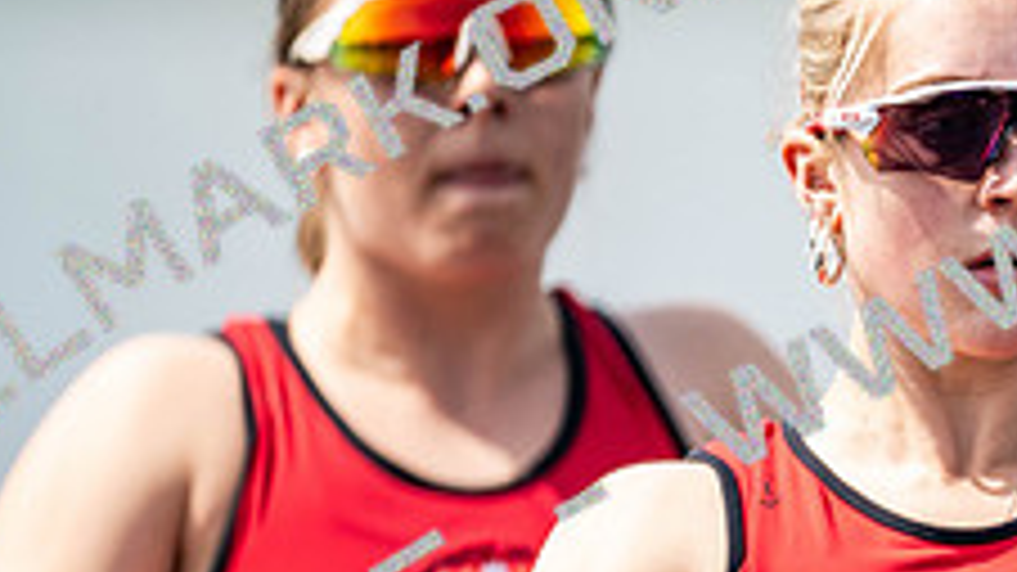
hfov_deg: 1.3
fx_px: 43460
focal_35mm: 1612
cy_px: 480
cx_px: 1238
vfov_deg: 0.8
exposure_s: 1/2500
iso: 320
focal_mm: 600
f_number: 4
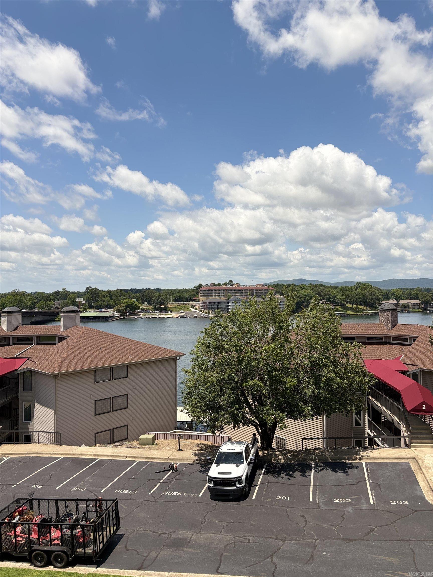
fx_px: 434
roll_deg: -0.5
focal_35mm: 26
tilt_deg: +0.4
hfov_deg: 53.1
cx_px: 216
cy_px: 288
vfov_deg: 67.3
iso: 50
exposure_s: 1/3205
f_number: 1.6
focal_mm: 5.96
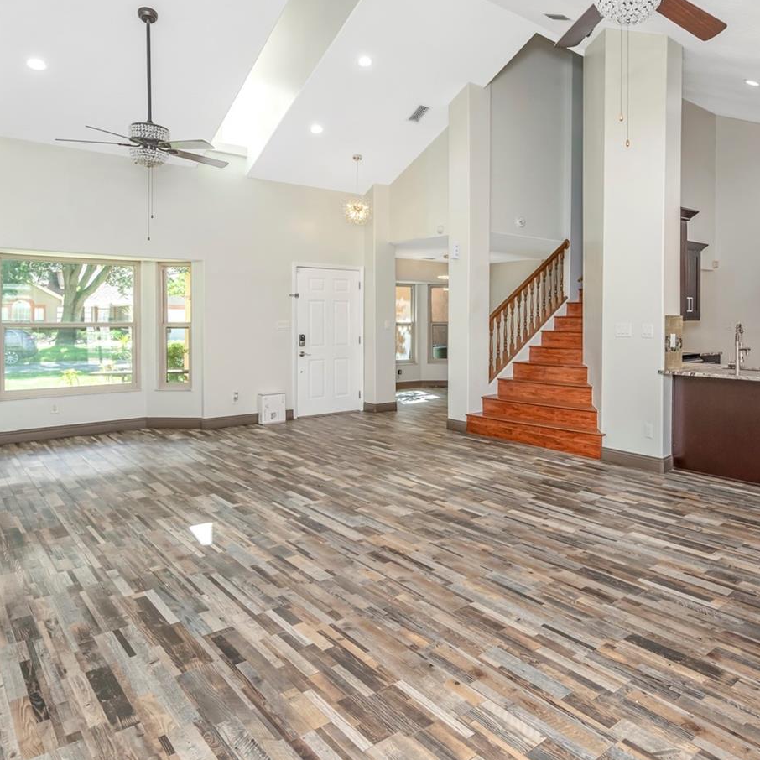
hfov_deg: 62.2
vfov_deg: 64.6
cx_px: 547
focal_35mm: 24
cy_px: 317
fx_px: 596
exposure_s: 1/60
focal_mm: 16
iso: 400
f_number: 6.7
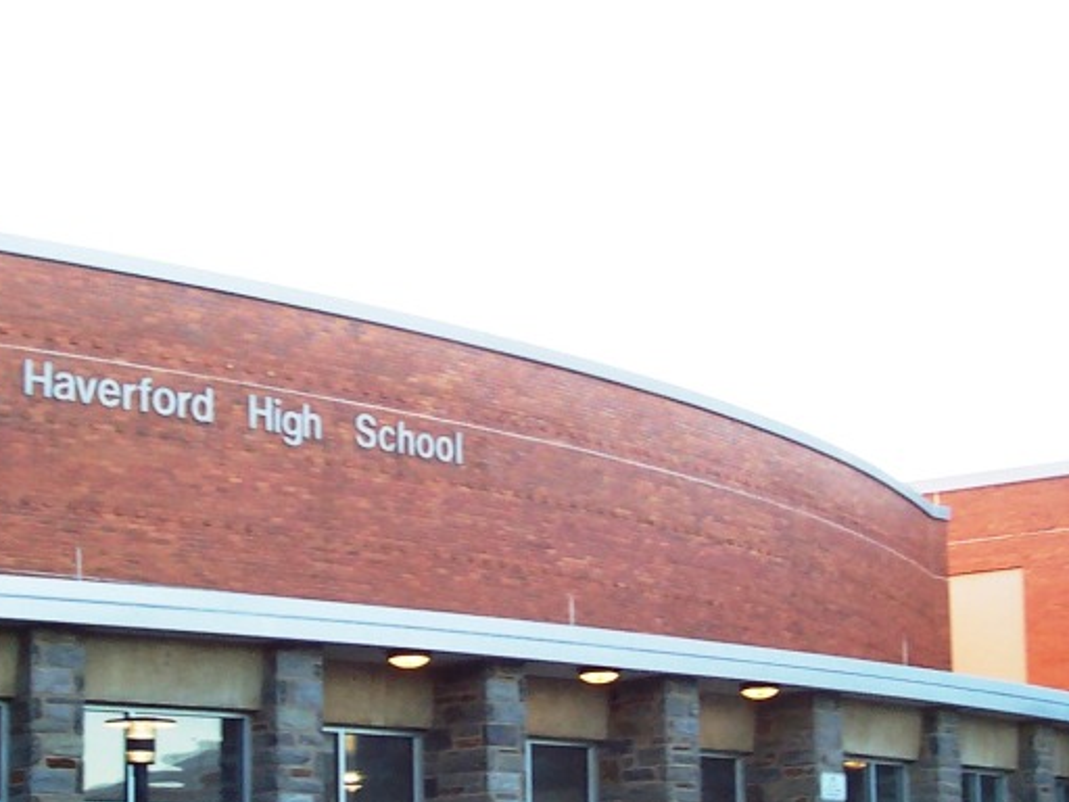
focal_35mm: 92
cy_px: 549
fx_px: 2841
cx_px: 503
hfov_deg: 21.3
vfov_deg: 16.0
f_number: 3
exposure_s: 1/125
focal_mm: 7
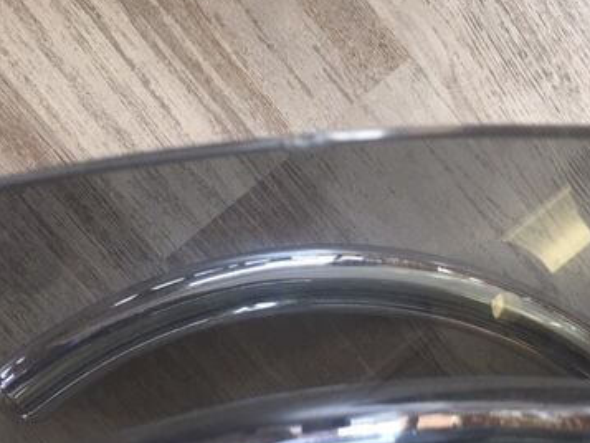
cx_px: 342
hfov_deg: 36.7
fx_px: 887
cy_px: 253
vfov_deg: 28.0
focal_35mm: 52
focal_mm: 4.15
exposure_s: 1/33
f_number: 2.2
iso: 32
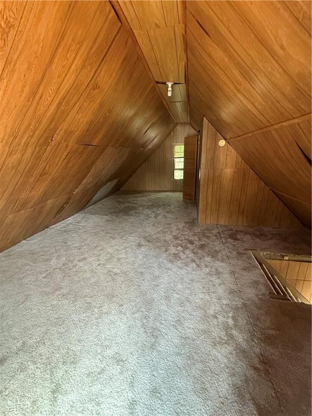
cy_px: 208
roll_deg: +1.5
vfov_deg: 102.1
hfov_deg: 85.7
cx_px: 156
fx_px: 168
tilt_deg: -16.7
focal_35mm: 14
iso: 640
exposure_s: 1/60
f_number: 2.2
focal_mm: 2.22
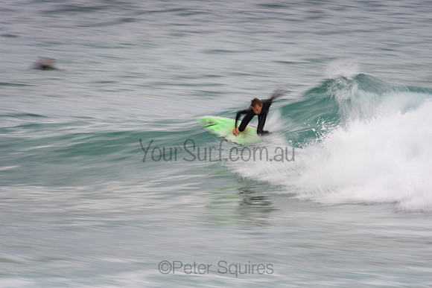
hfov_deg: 4.1
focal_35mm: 500
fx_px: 6001
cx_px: 216
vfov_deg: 2.8
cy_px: 144
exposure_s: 1/20
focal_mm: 500
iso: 64
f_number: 14
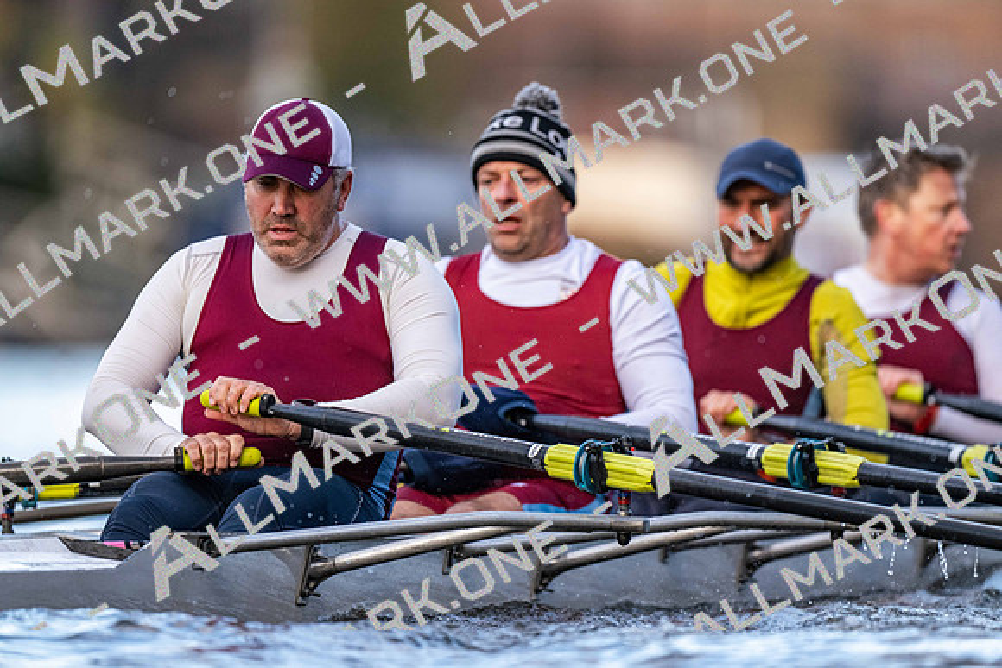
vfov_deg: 2.3
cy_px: 334
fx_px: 16703
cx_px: 501
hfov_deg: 3.4
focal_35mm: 600
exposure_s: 1/2500
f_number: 4
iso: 2000
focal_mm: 600
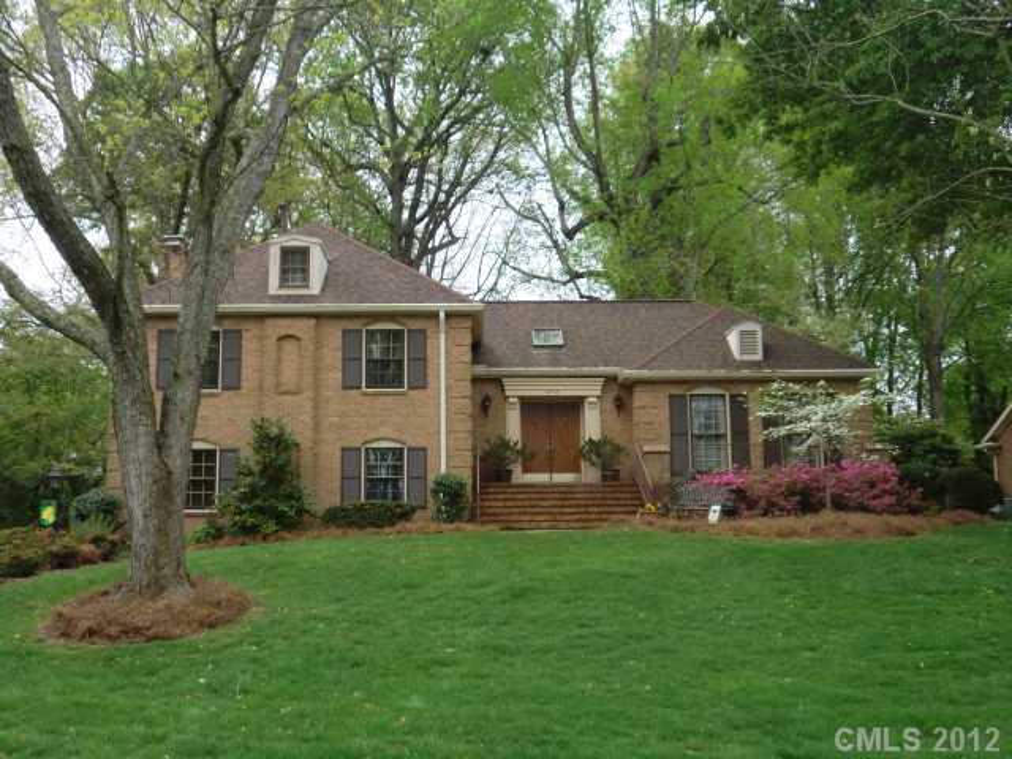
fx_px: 1286
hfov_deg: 42.9
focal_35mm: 44
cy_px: 380
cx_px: 506
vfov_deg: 32.9
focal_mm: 7.91
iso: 64
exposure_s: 1/100
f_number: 3.4
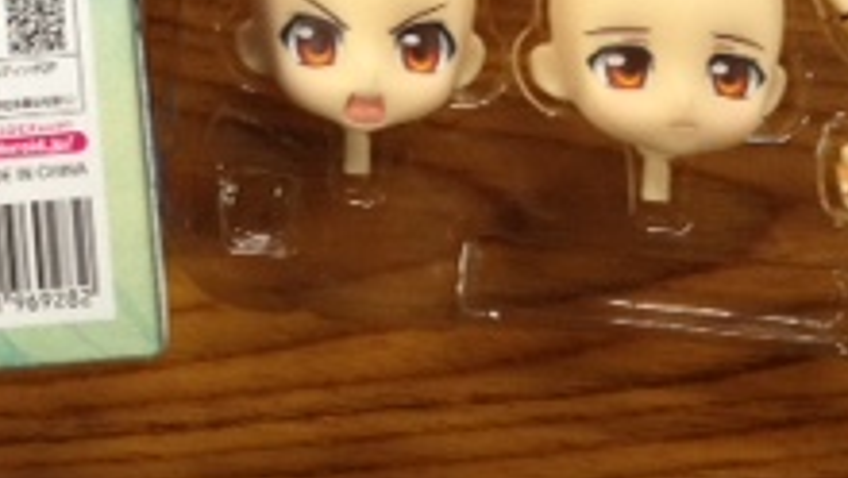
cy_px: -401
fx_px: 2497
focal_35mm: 111
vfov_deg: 10.3
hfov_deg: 18.8
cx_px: 15
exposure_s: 1/20
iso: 125
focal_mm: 4.28
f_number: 2.4
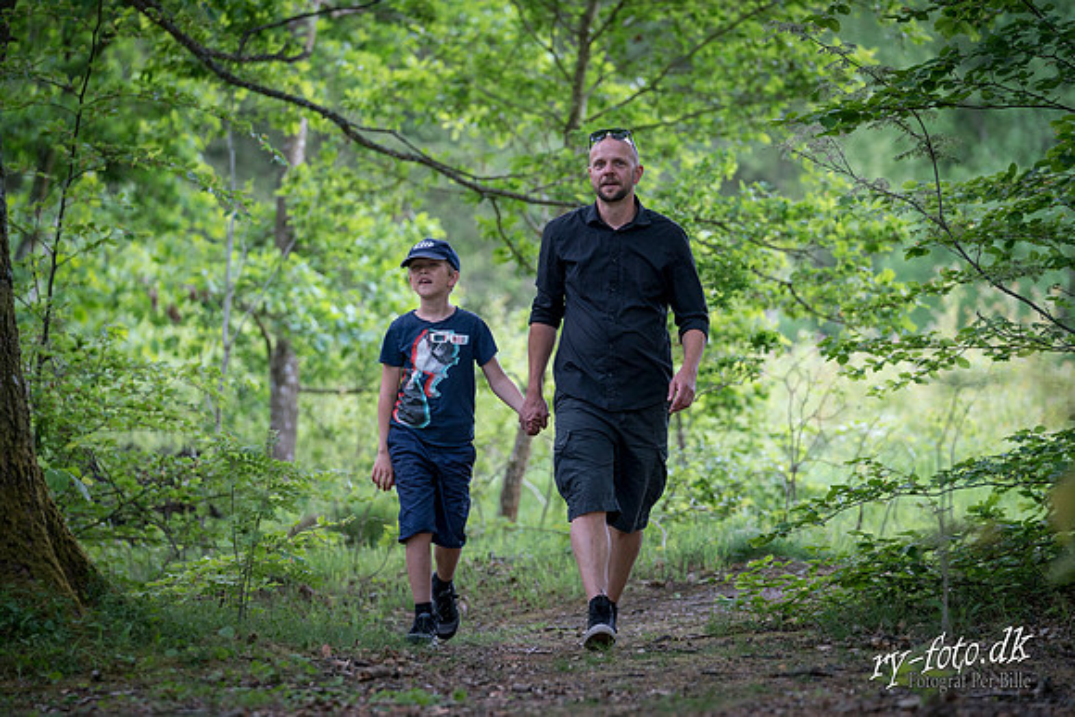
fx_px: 4988
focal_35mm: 167
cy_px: 358
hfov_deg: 12.3
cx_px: 538
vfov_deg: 8.2
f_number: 3.5
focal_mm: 167
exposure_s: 1/1000
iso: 2000
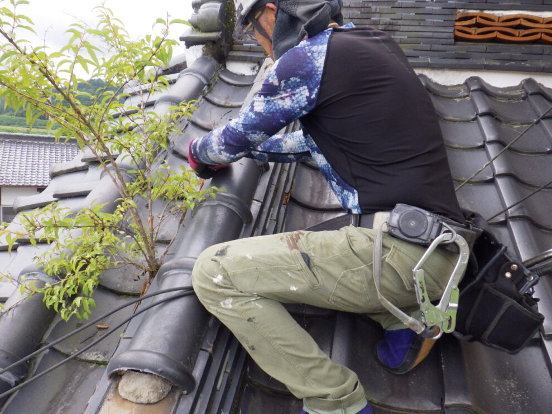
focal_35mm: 29
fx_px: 463
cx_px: 276
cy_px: 204
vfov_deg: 48.2
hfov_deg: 61.7
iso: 250
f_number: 4.2
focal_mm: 5
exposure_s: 1/320
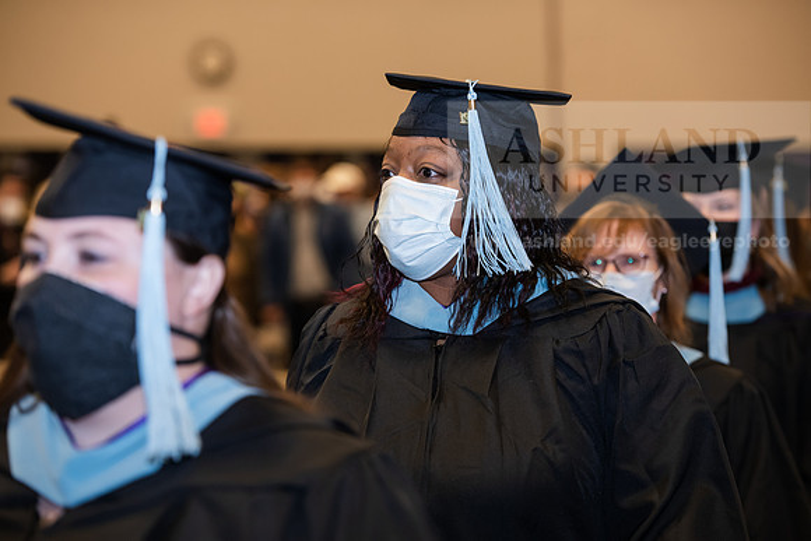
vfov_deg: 11.2
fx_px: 2749
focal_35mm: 122
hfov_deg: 16.8
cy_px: 270
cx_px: 406
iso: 1600
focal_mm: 122
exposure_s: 1/200
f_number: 4
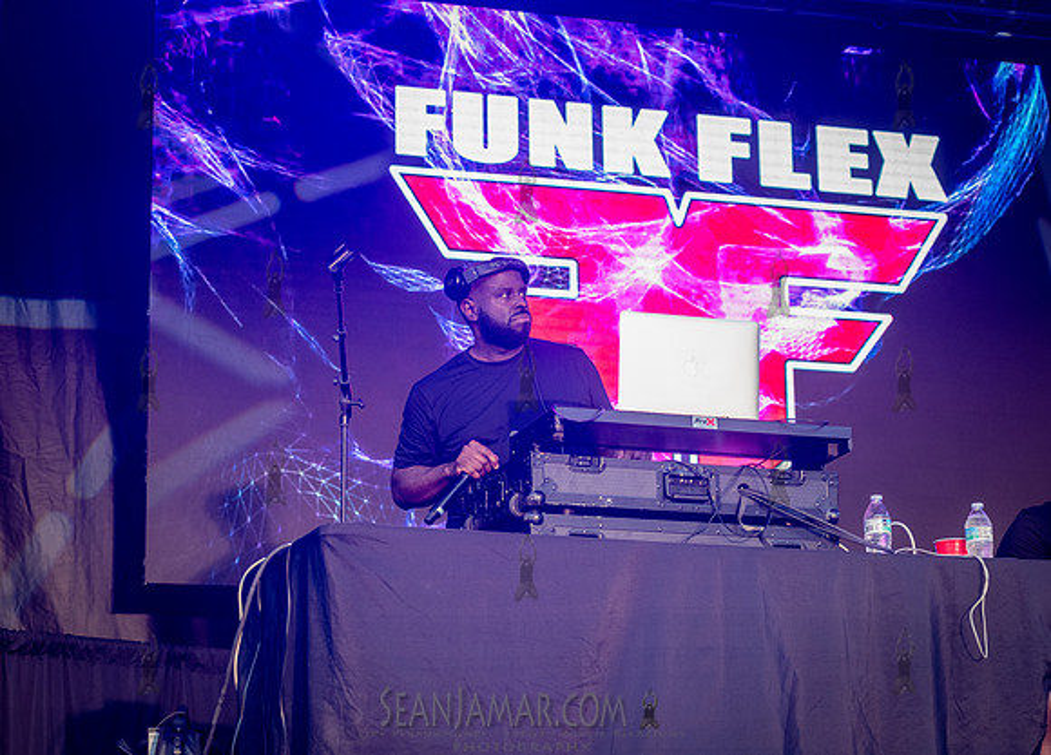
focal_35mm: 86
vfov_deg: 16.8
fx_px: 2559
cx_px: 484
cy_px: 377
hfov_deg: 23.2
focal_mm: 80
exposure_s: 1/320
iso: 2000
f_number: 4.5
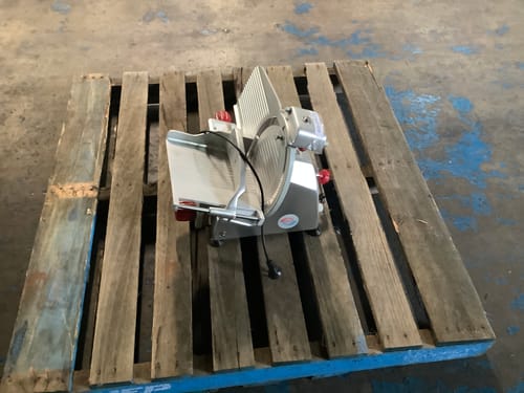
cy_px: 196
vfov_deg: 45.4
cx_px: 262
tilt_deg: -48.8
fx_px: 469
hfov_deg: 58.4
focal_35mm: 31
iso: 400
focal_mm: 3.3
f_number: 2.4
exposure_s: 1/25
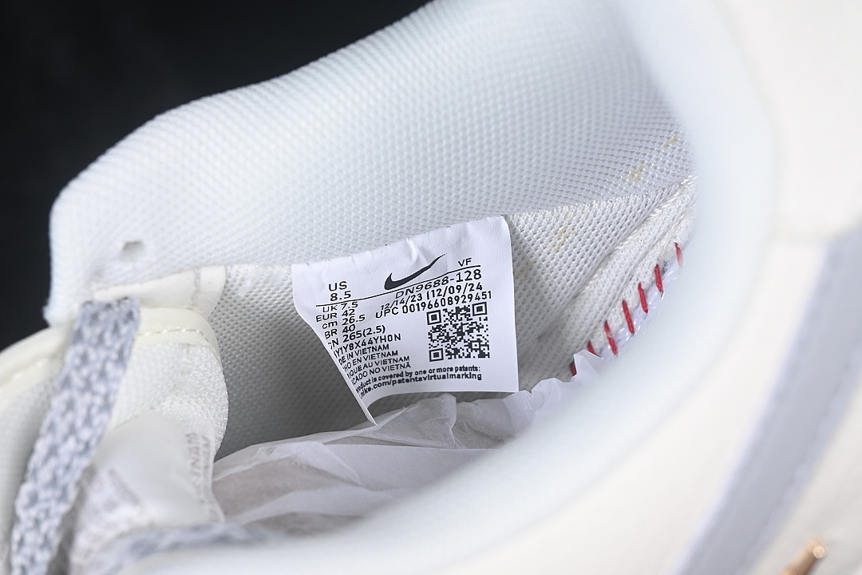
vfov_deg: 18.2
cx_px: 431
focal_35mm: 75
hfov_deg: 27.0
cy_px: 288
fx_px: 1796
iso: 160
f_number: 7.1
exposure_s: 1/80
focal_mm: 50
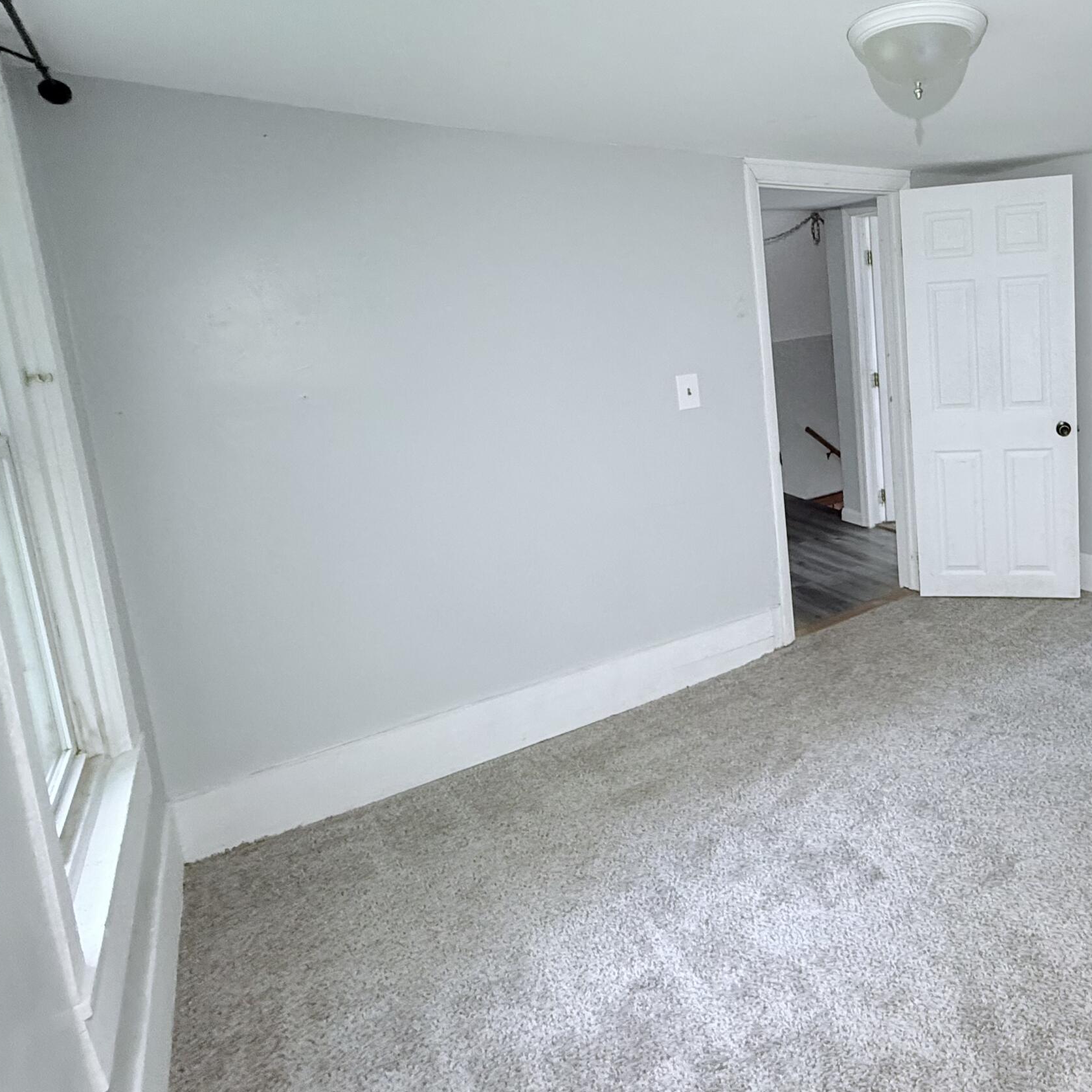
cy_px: 423
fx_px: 785
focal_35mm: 22
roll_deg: +4.1
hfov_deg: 64.1
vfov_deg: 68.7
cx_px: 858
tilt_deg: -8.0
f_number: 2.2
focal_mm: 2.22
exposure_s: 1/75
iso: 320
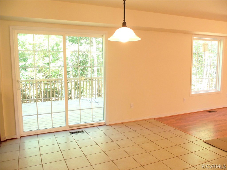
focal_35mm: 29
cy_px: 85
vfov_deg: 48.2
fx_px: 190
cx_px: 114
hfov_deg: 61.7
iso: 80
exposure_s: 1/30
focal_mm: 5.2
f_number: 3.4
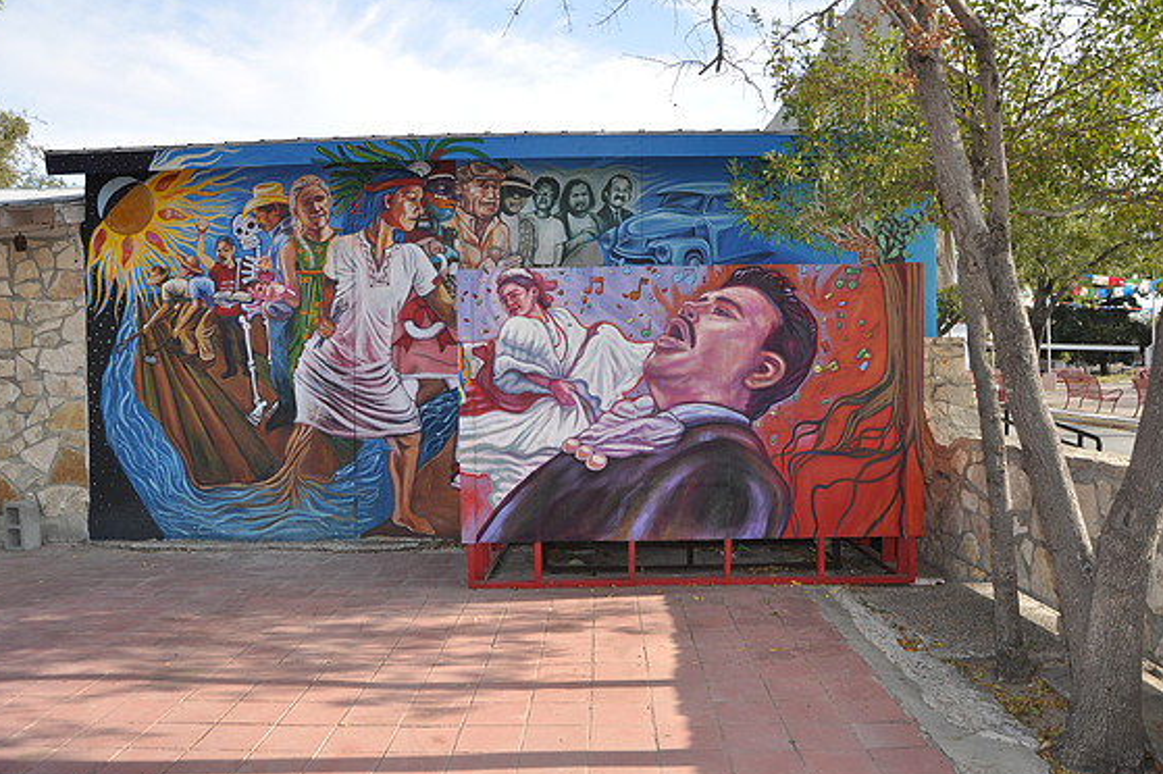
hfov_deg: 65.5
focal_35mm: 28
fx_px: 904
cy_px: 388
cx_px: 576
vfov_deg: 46.3
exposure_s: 1/200
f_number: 5
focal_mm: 18
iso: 200
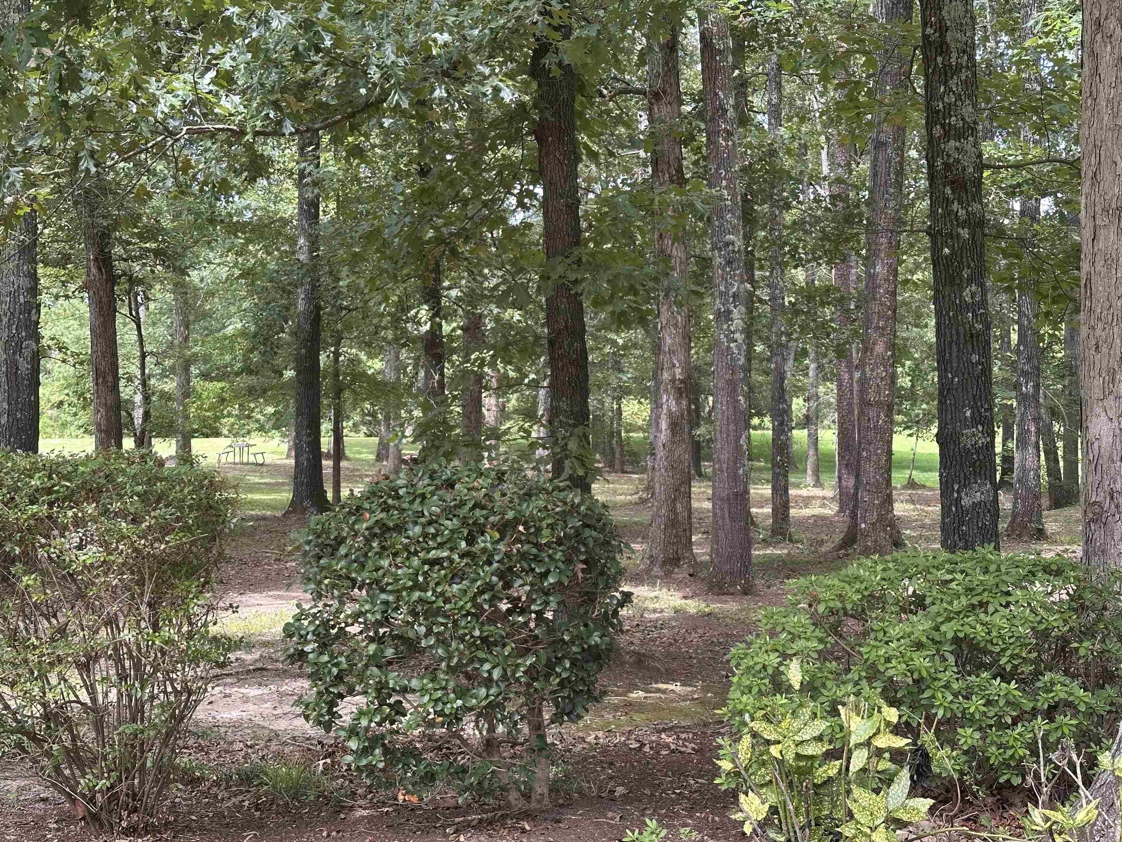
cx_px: 544
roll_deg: -0.3
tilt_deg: -2.2
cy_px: 426
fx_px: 1621
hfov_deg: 38.2
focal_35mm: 50
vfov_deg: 29.1
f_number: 1.78
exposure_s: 1/198
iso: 50
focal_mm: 6.86
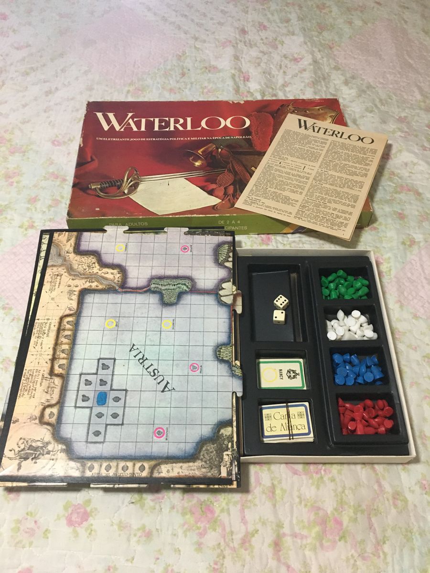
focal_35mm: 29
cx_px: 215
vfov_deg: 61.7
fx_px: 480
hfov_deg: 48.2
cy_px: 286
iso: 200
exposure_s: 1/20
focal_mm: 4.15
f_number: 2.2
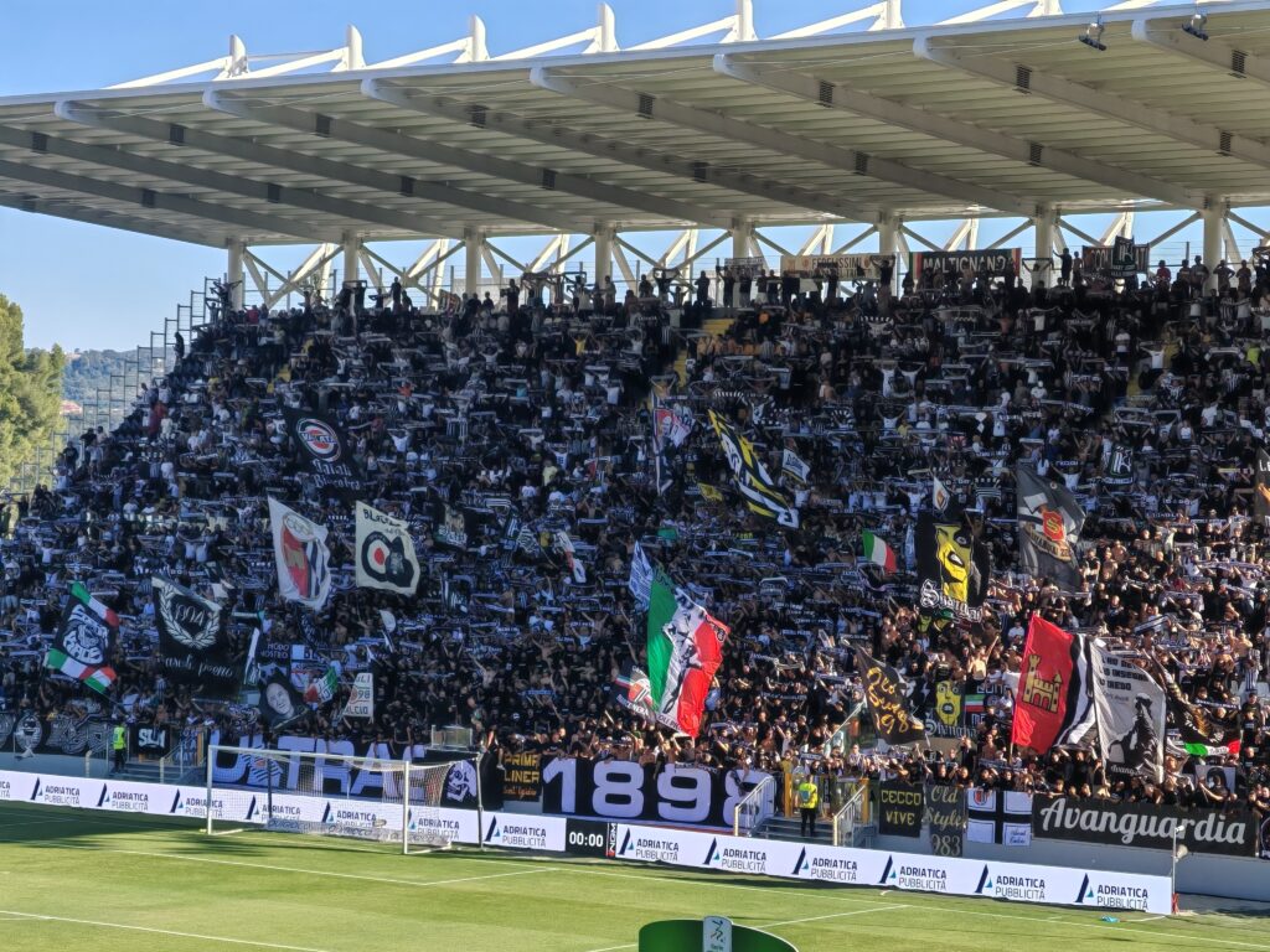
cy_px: 476
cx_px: 635
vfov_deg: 14.8
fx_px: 3669
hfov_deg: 19.6
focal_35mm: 100
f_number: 2.4
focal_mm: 8.67
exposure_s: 1/450
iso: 50
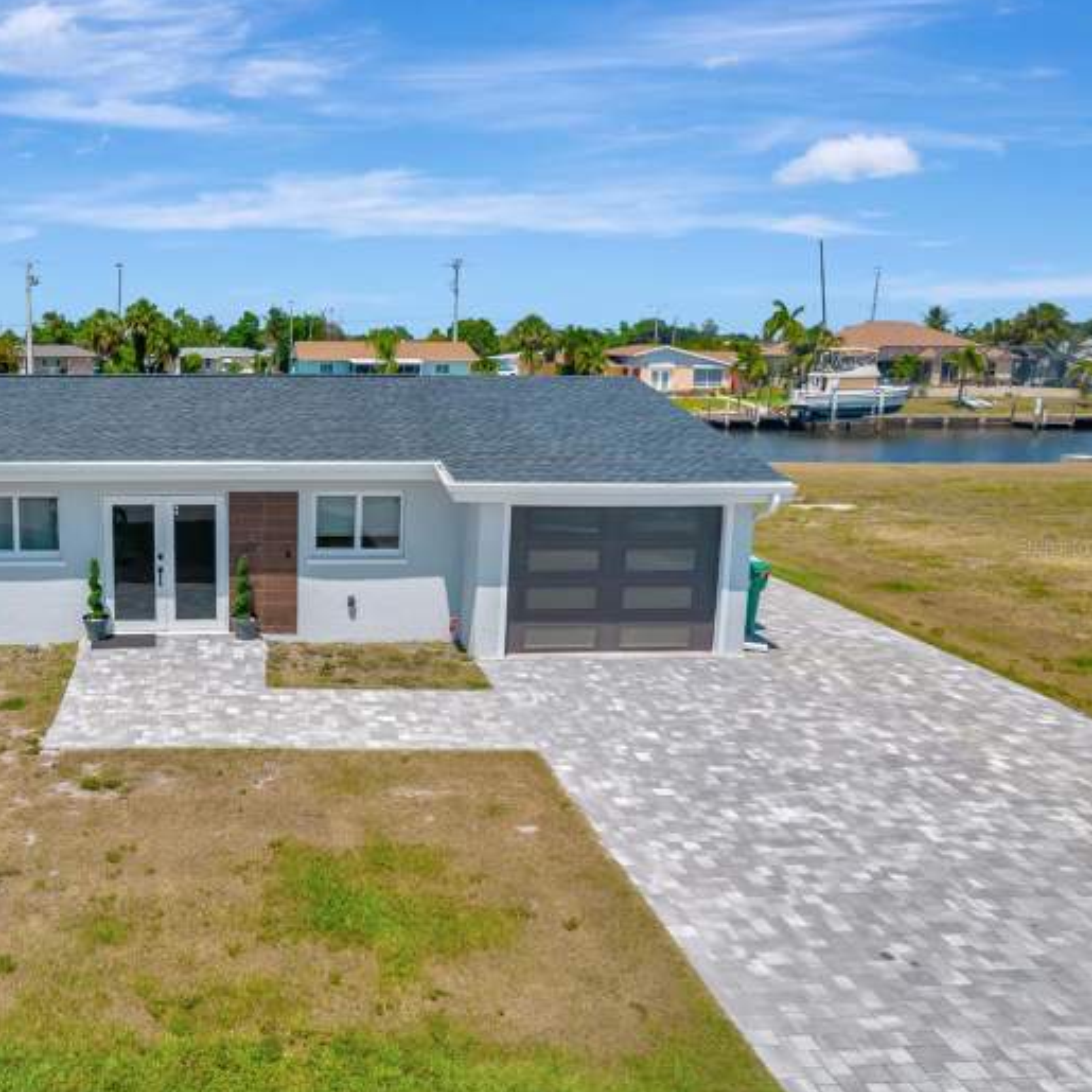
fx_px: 1035
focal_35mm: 29
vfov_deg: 55.6
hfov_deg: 52.9
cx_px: 263
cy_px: 545
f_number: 2.8
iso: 110
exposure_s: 1/2000
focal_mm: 8.38
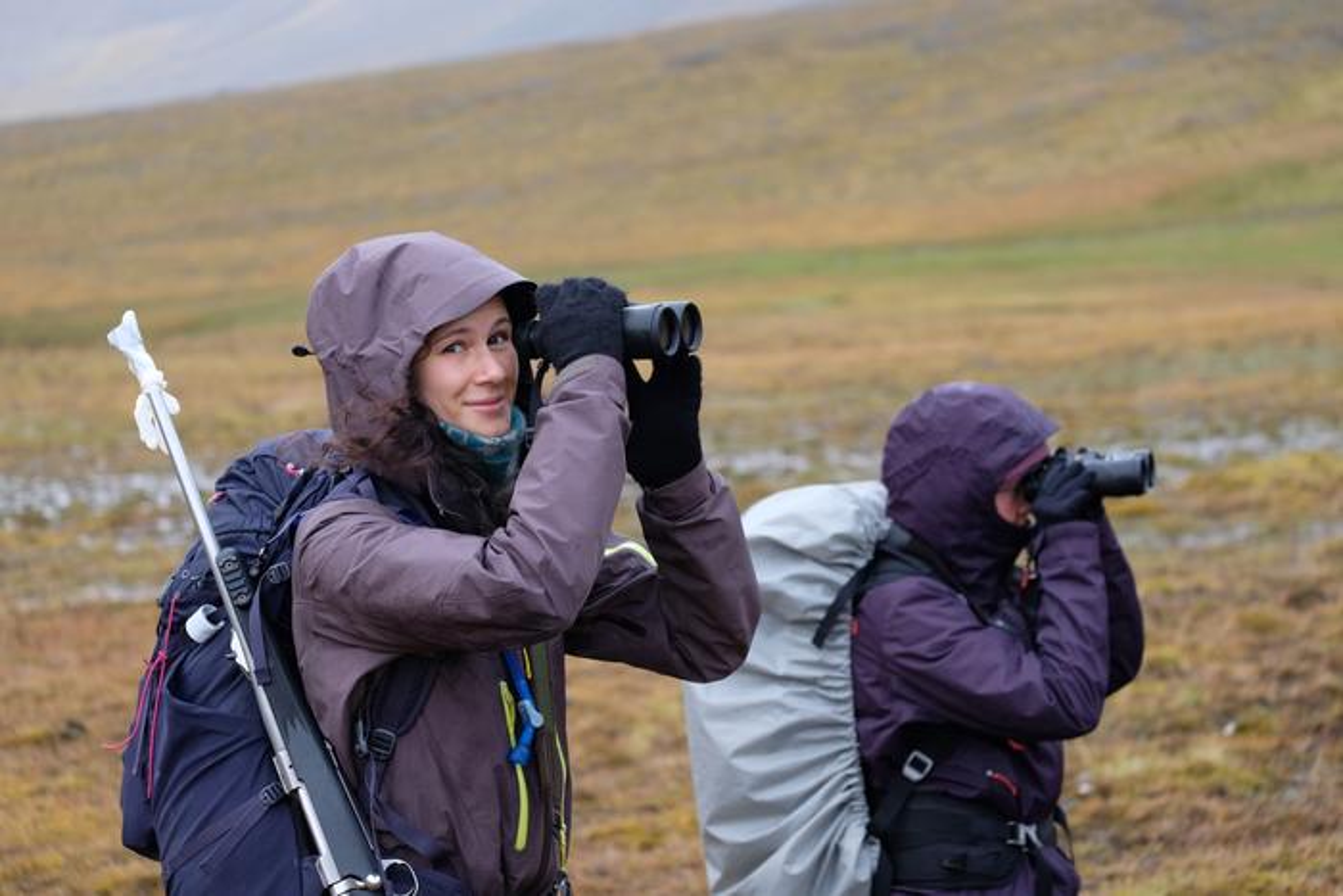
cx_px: 672
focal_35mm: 83
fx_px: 3097
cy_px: 448
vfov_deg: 16.5
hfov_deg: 24.5
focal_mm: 55
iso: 250
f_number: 3.5
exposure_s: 1/125
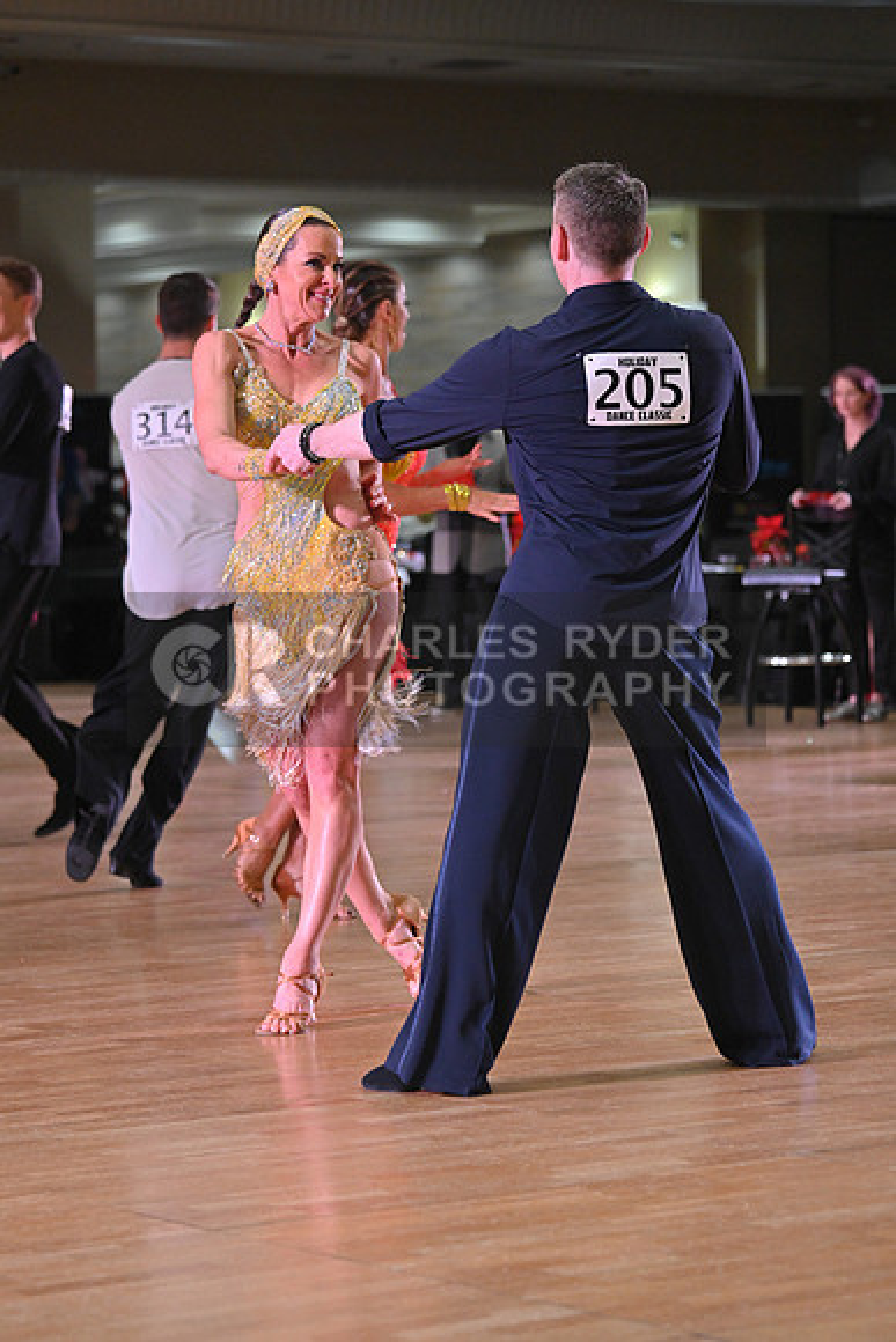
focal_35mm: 120
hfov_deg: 11.4
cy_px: 671
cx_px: 448
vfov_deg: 17.1
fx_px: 4477
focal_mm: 120
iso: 3200
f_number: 5
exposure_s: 1/400
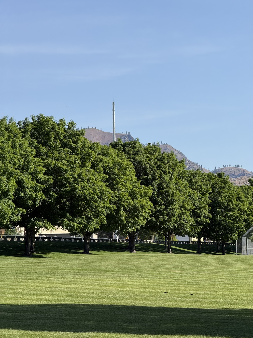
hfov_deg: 12.3
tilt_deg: +5.7
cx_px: 126
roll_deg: +0.9
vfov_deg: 16.4
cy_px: 169
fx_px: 1169
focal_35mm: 120
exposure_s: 1/1422
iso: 50
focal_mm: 15.66
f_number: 2.8
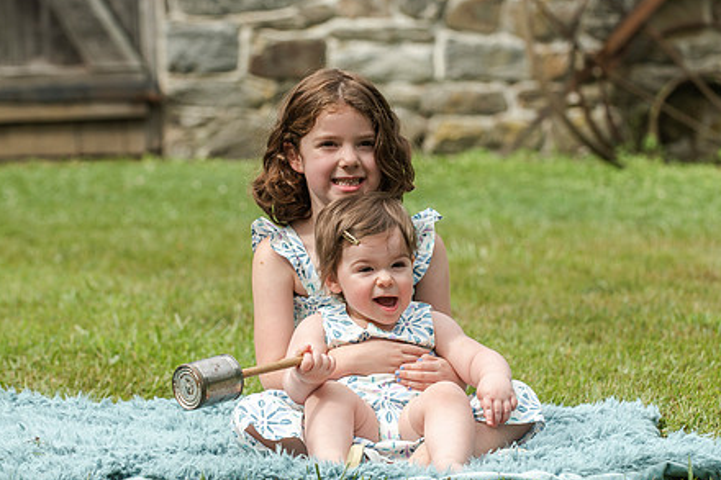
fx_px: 3343
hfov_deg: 12.3
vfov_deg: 8.2
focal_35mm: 167
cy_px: 231
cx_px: 415
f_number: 5.6
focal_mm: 120
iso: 400
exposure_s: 1/1600
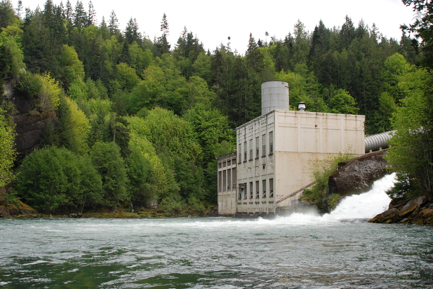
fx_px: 506
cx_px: 216
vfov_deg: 32.0
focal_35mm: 42
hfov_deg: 46.4
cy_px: 144
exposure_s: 1/200
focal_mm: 28
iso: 160
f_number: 5.6
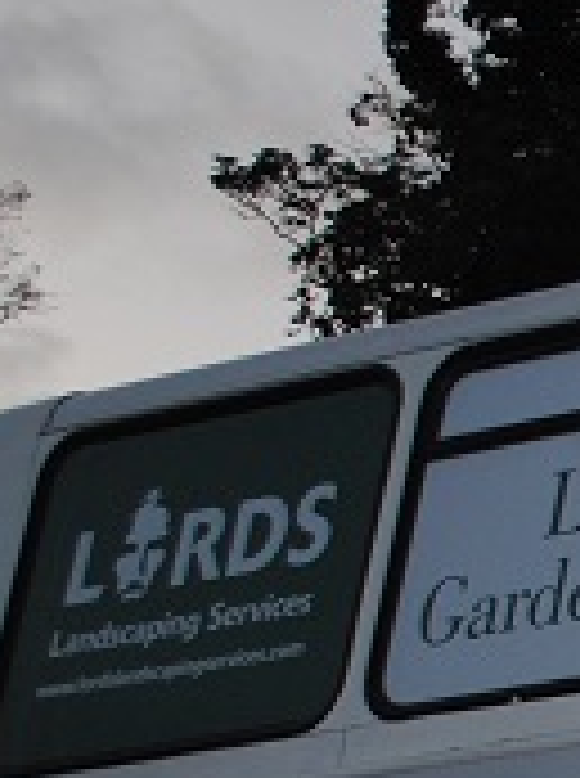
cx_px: 1780
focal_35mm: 184
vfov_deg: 10.6
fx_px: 4126
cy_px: 947
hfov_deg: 7.1
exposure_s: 1/60
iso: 200
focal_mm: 22
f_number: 3.8
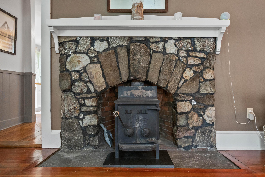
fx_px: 191
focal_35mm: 26
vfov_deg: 49.6
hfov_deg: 69.4
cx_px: 132
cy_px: 88
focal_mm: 26
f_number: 5.6
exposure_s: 1/30
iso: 4000
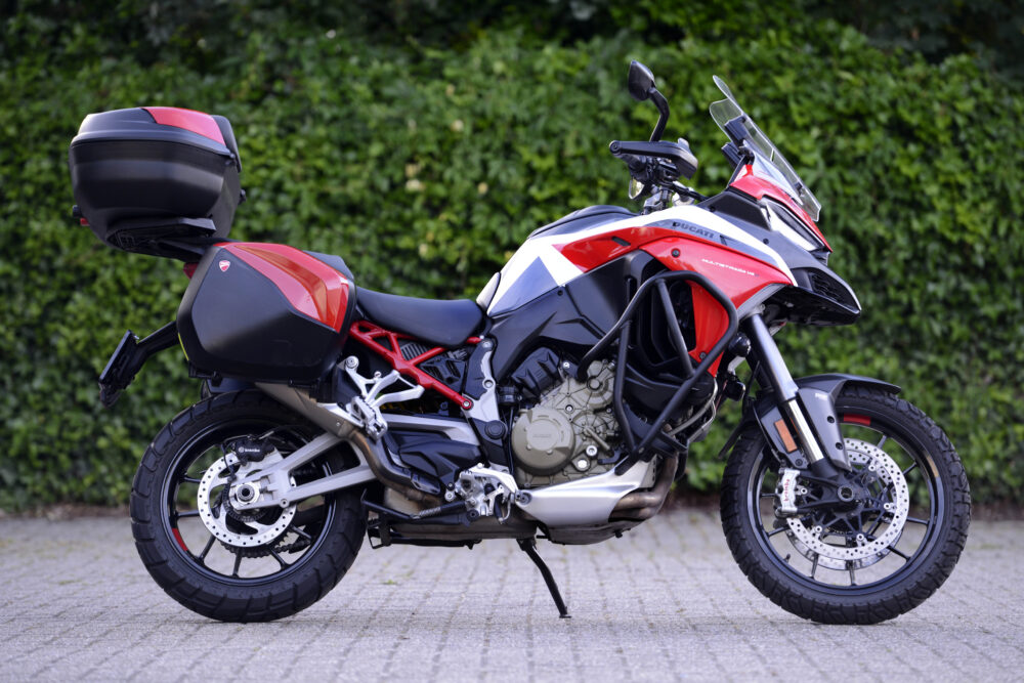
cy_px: 342
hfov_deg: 11.4
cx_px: 512
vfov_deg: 7.6
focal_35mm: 180
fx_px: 5120
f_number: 3.5
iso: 640
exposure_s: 1/200
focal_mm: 180
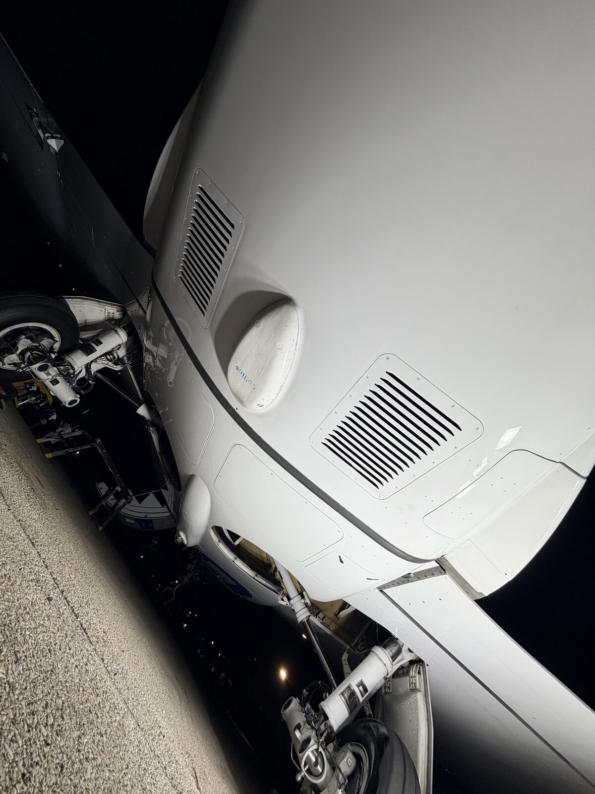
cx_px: 298
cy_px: 397
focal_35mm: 14
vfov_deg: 102.1
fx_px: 321
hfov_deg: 85.7
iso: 40
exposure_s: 1/120
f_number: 2.2
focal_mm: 2.22
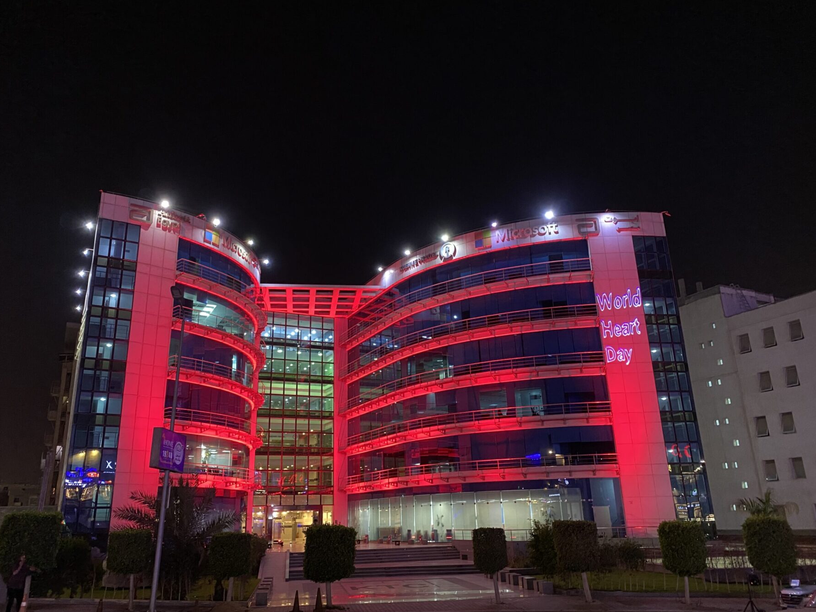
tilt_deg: +20.1
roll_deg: +1.2
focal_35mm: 28
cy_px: 285
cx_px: 384
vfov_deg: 49.7
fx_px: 660
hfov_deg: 63.4
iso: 500
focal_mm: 4.25
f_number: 1.8
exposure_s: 1/25
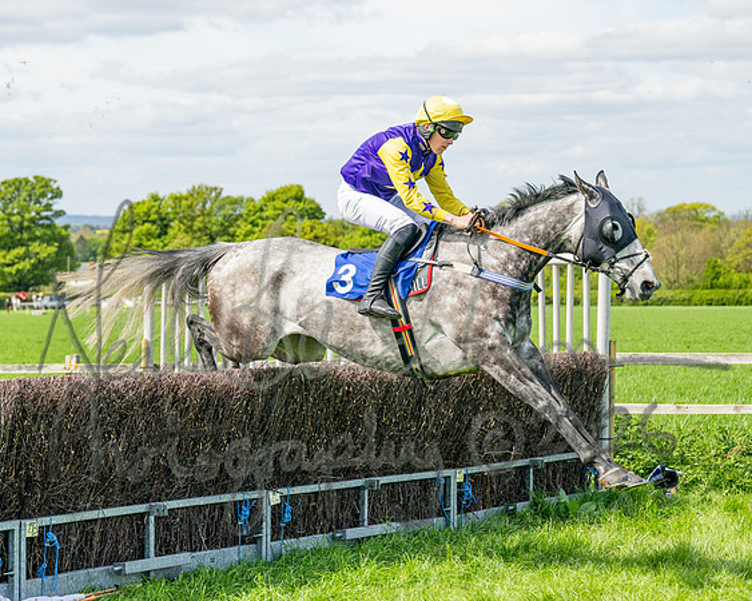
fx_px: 2336
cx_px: 169
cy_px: 325
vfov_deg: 14.7
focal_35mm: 105
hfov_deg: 18.2
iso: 400
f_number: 4
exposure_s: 1/3200
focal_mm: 71
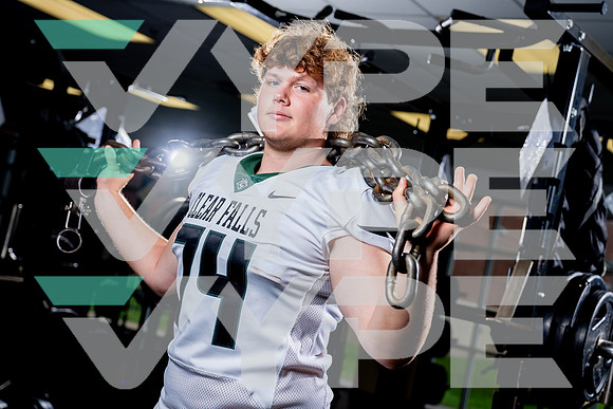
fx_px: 1008
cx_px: 306
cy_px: 204
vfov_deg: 22.9
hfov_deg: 33.8
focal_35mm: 59
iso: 100
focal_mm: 57
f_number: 4
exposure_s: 1/250
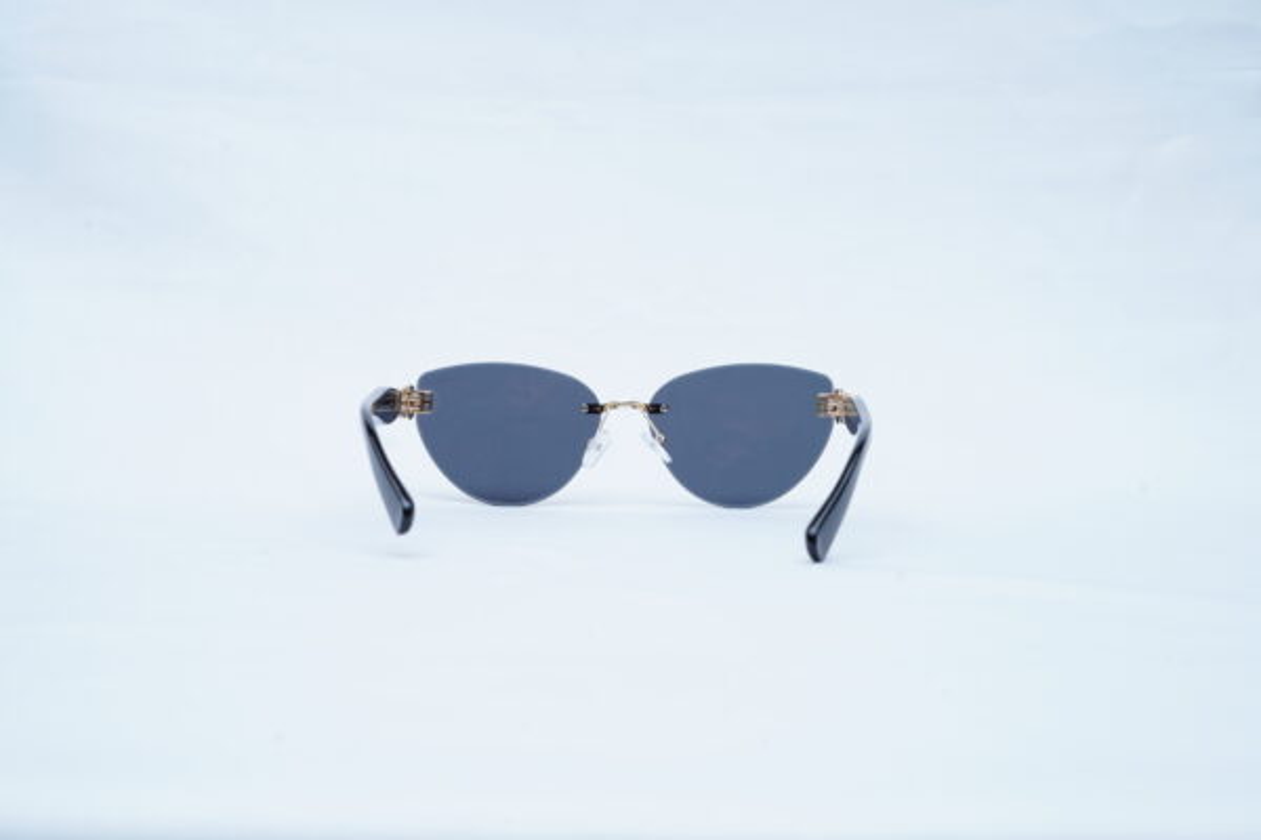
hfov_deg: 39.6
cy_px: 420
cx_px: 630
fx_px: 1751
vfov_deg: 27.0
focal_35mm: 50
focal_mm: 50
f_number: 9
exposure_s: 1/160
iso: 200
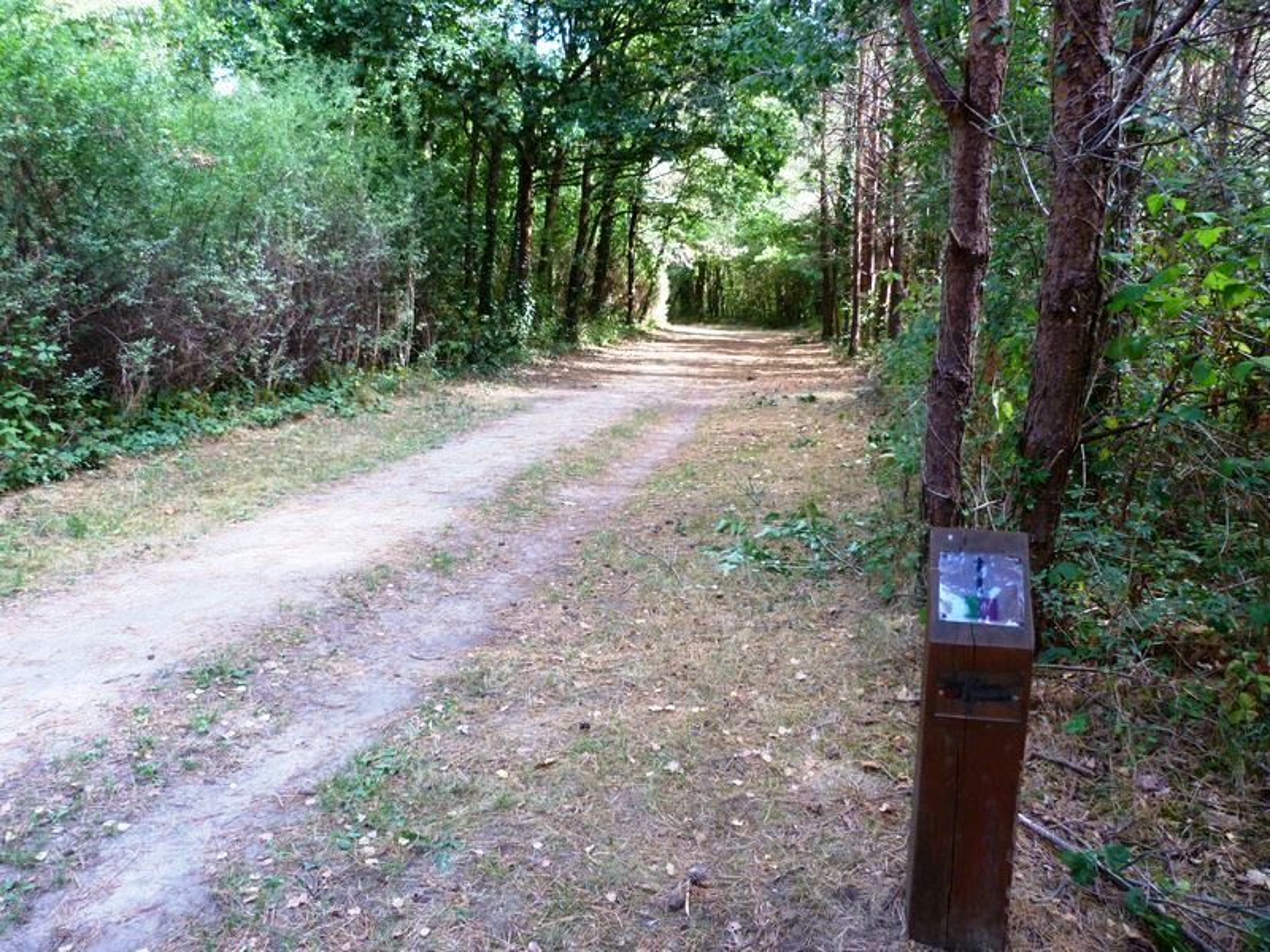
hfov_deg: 69.4
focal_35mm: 25
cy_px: 476
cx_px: 635
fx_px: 917
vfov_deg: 54.9
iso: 250
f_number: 2.8
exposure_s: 1/60
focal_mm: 4.5
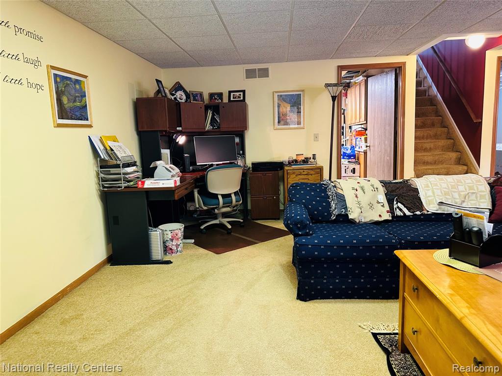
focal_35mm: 24
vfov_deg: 56.8
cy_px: 188
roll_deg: +2.5
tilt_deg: -7.9
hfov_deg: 71.6
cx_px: 251
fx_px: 348
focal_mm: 6.86
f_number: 1.78
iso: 320
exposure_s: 1/60
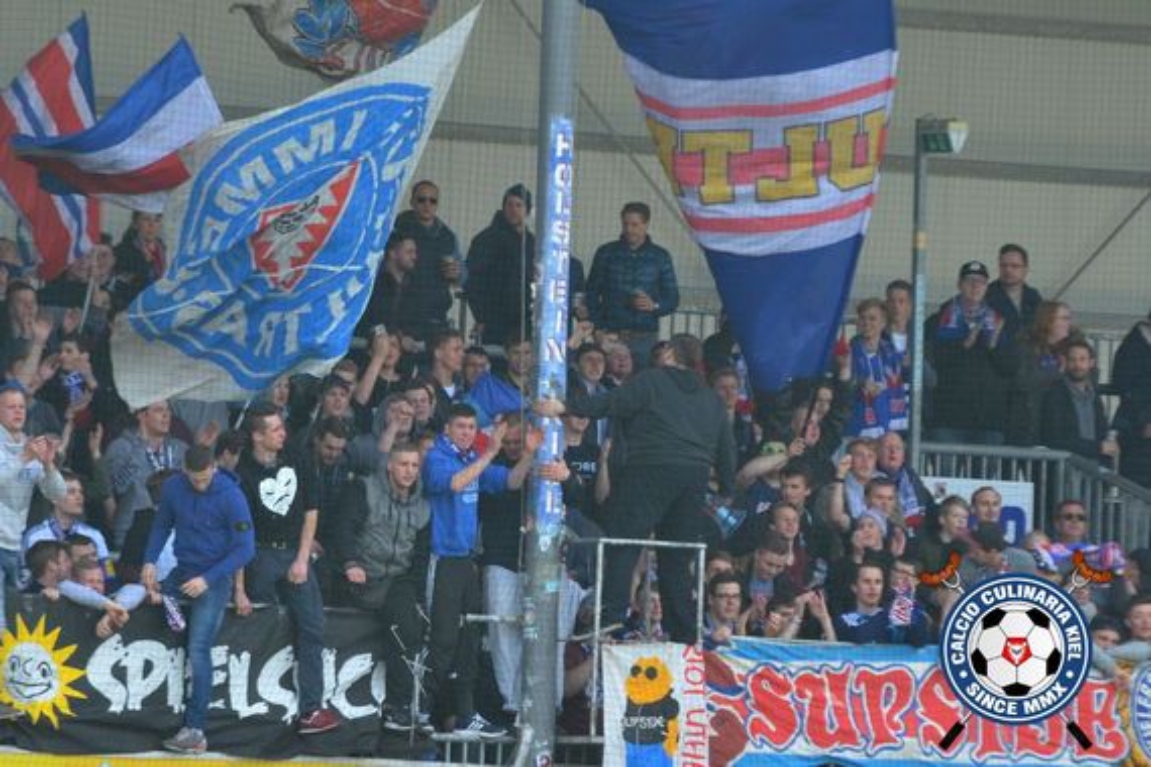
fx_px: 9591
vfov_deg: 4.6
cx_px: 576
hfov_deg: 6.9
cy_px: 384
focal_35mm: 300
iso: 500
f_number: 4
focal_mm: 200
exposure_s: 1/1000
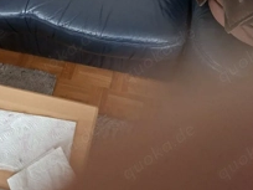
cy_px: -29
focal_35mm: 45
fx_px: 329
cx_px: 91
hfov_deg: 41.7
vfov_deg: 28.6
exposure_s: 1/25
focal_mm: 5.54
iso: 500
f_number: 1.8
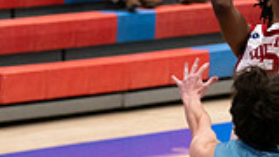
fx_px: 2397
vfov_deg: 3.7
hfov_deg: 6.7
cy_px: 55
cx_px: 220
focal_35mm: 324
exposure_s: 1/1000
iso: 4000
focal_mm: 70
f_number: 2.8
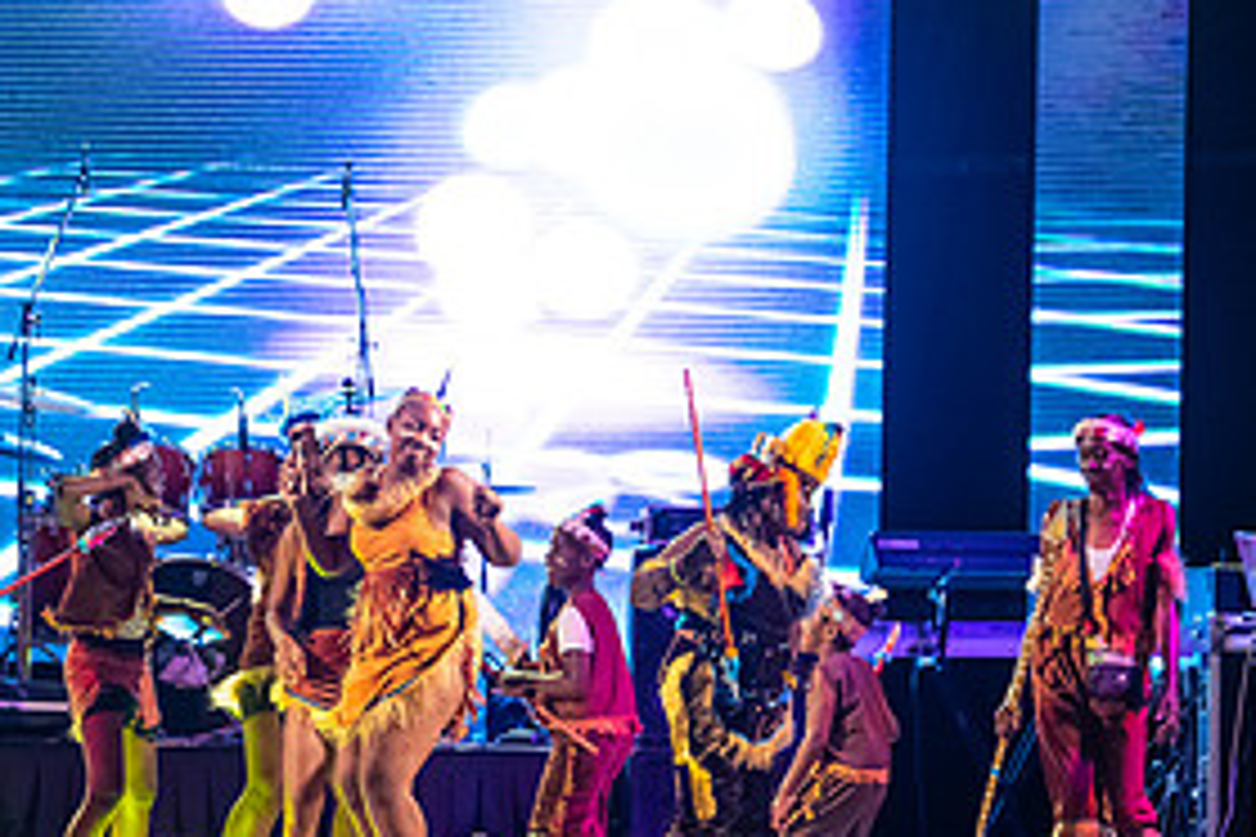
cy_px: 646
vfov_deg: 4.9
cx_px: 221
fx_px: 9803
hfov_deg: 7.3
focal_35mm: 281
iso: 800
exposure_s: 1/200
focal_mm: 135
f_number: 4
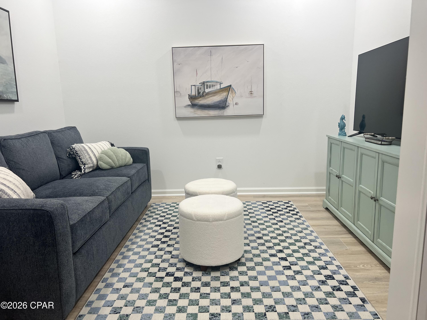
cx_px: 214
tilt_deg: -9.6
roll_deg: +1.7
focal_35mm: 26
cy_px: 160
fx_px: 321
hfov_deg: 67.3
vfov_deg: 53.1
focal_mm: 5.7
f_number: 1.5
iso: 100
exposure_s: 1/120
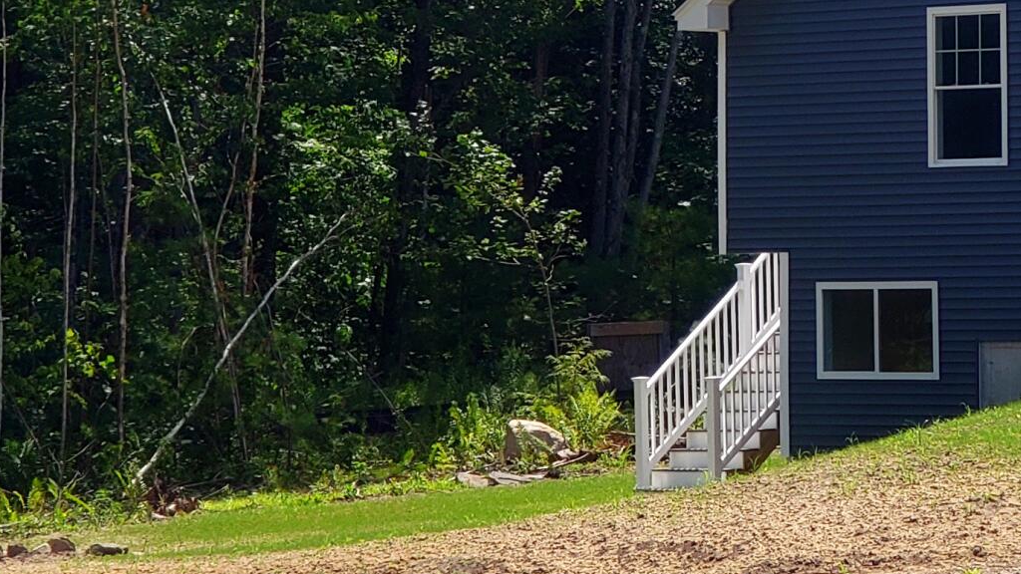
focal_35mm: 166
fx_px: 4494
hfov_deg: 12.6
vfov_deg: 7.3
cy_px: -108
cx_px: 1246
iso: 32
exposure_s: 1/640
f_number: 2.4
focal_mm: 6
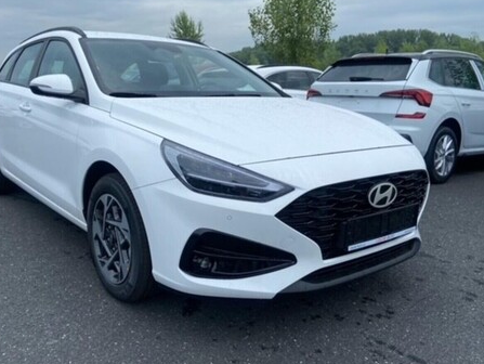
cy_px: 160
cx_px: 199
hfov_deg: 56.4
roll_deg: +0.6
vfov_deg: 44.1
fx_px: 448
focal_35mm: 32
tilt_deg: -8.0
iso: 32
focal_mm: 4.25
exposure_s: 1/1218
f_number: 1.8
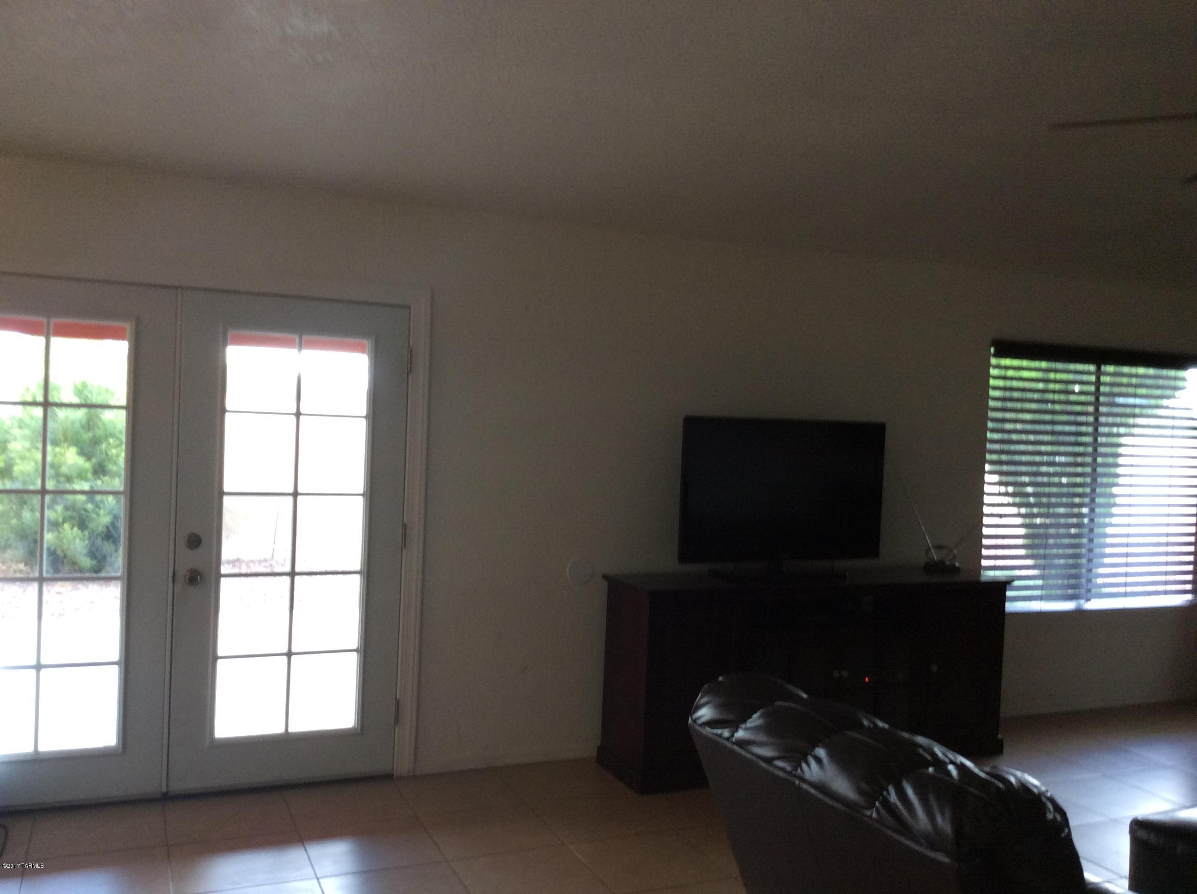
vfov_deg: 44.1
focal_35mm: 32
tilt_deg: -2.7
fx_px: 1105
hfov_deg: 56.9
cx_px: 598
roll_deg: -1.1
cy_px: 447
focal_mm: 3.3
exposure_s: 1/24
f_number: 2.4
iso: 64
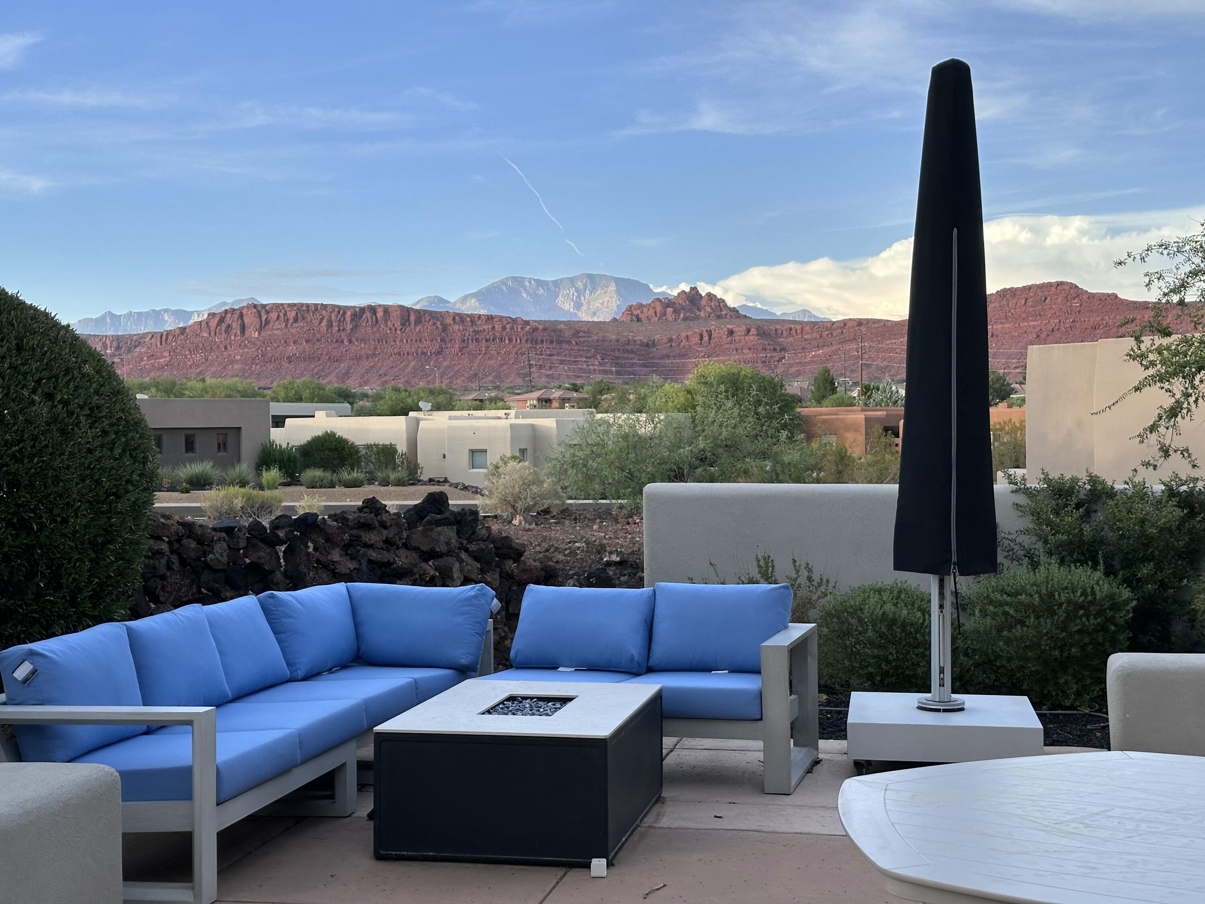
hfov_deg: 39.7
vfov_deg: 30.3
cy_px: 452
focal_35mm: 48
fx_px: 1671
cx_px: 602
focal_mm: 6.86
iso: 64
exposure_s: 1/953
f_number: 1.78
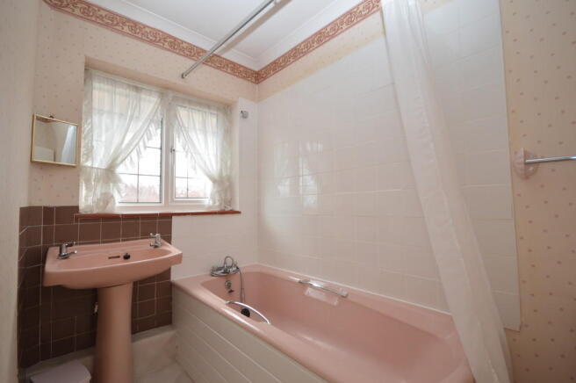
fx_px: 240
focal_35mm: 15
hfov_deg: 100.4
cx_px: 288
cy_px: 192
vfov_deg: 77.2
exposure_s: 1/60
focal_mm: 10
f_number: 4
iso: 400
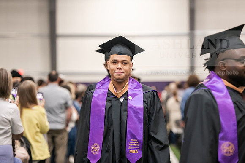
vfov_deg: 10.2
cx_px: 122
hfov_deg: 15.2
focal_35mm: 135
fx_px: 919
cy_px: 82
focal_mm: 135
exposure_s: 1/200
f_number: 3.2
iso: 2500
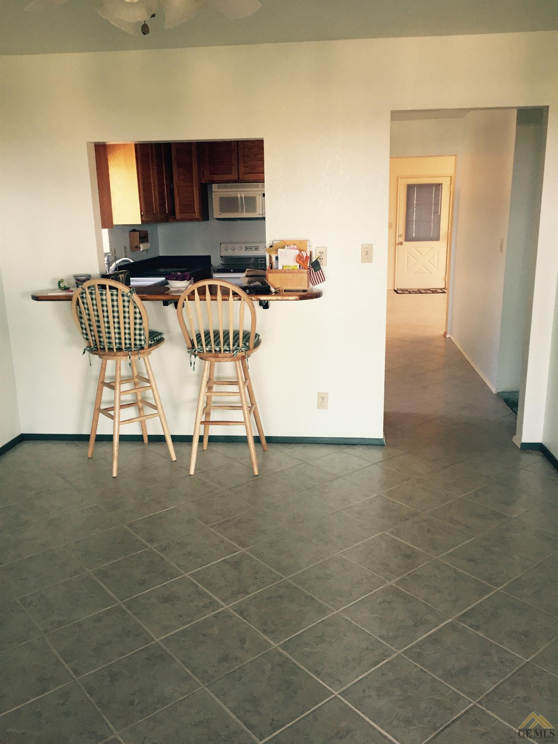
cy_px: 372
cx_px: 279
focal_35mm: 29
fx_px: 623
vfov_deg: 61.7
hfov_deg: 48.2
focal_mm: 4.15
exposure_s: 1/30
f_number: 2.2
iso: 80
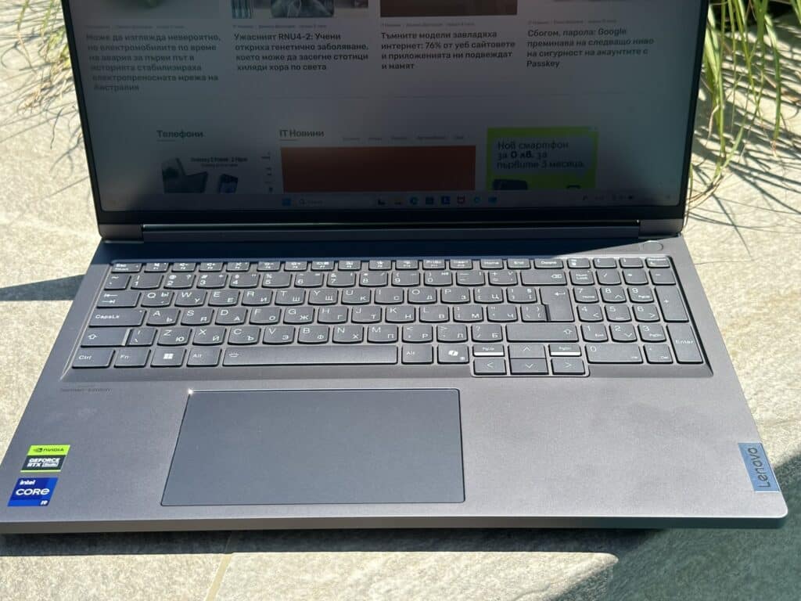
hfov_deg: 39.7
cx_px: 400
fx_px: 1111
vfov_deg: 30.3
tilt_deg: -32.9
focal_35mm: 48
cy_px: 300
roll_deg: +0.0
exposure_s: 1/3058
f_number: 1.78
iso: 64
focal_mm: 6.86
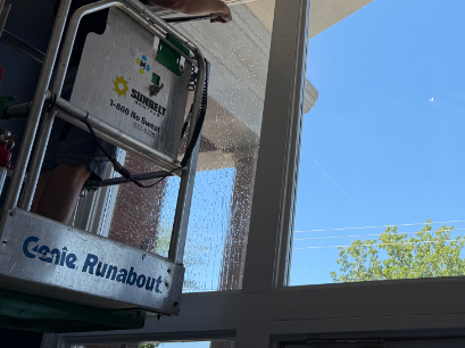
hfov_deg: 38.8
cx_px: 377
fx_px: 631
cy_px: 72
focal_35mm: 47
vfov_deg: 30.1
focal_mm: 6.8
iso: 80
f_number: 1.8
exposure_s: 1/507
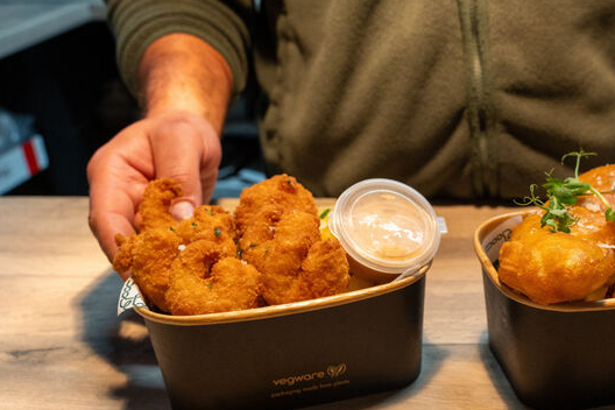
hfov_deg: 40.2
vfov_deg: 27.9
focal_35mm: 48
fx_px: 826
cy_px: 224
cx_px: 424
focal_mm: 31.9
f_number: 6.3
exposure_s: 1/200
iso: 2500
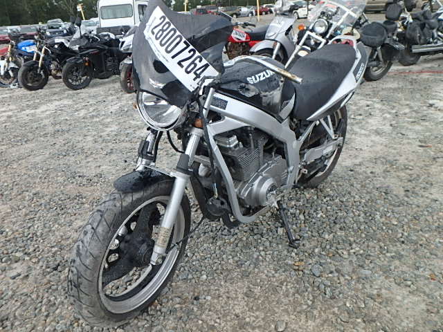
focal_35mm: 29
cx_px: 222
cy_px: 166
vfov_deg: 48.2
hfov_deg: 61.7
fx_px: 371
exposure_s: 1/125
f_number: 4.6
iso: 125
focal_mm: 5.2
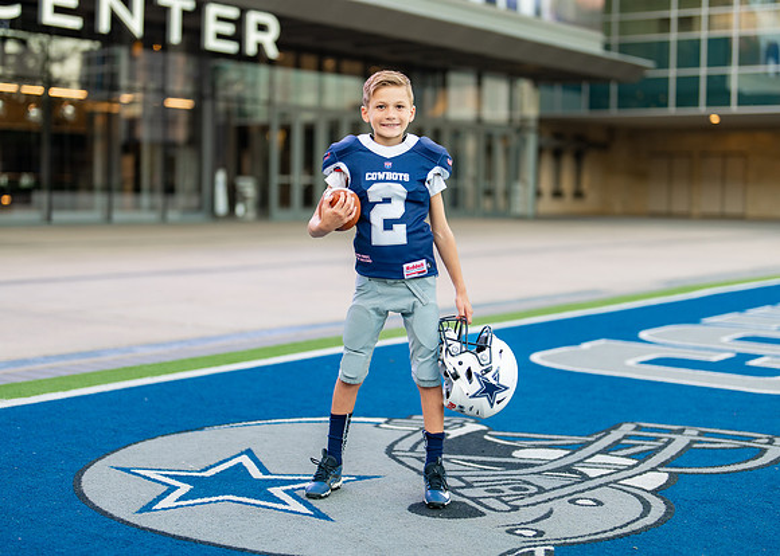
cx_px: 393
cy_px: 270
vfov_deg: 23.8
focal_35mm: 60
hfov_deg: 32.9
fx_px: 1322
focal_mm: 50
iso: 160
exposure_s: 1/400
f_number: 1.2
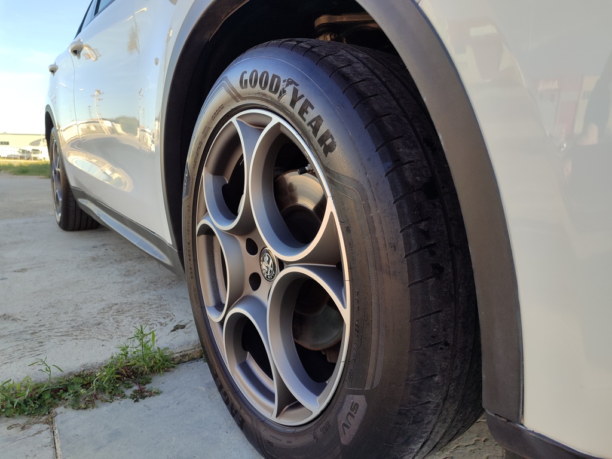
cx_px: 306
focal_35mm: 25
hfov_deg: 69.4
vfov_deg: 54.9
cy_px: 230
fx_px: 442
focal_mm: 5.95
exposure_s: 1/255
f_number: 1.89
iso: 50
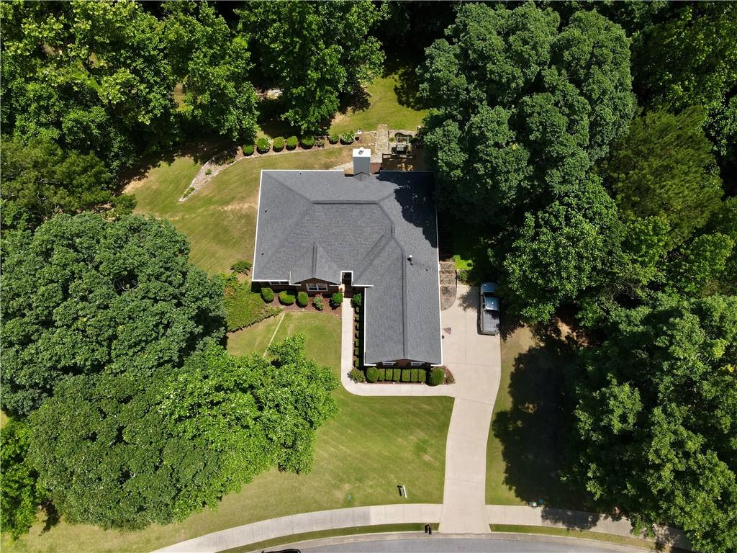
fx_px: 511
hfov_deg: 71.6
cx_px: 368
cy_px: 276
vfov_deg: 56.8
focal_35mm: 24
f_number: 2.8
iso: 100
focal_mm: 4.5
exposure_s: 1/640
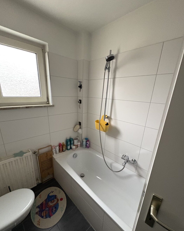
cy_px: 125
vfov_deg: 96.6
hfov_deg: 84.0
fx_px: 102
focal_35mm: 15
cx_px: 92
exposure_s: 1/60
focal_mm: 2.22
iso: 640
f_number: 2.2
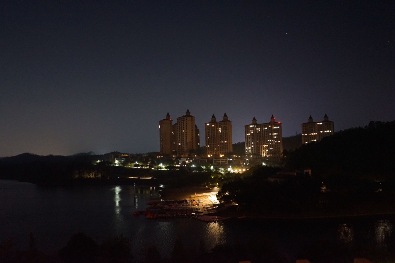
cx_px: 198
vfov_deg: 43.6
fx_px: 329
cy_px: 132
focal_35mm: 30
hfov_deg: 61.9
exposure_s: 1/3
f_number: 3.5
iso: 6400
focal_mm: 30
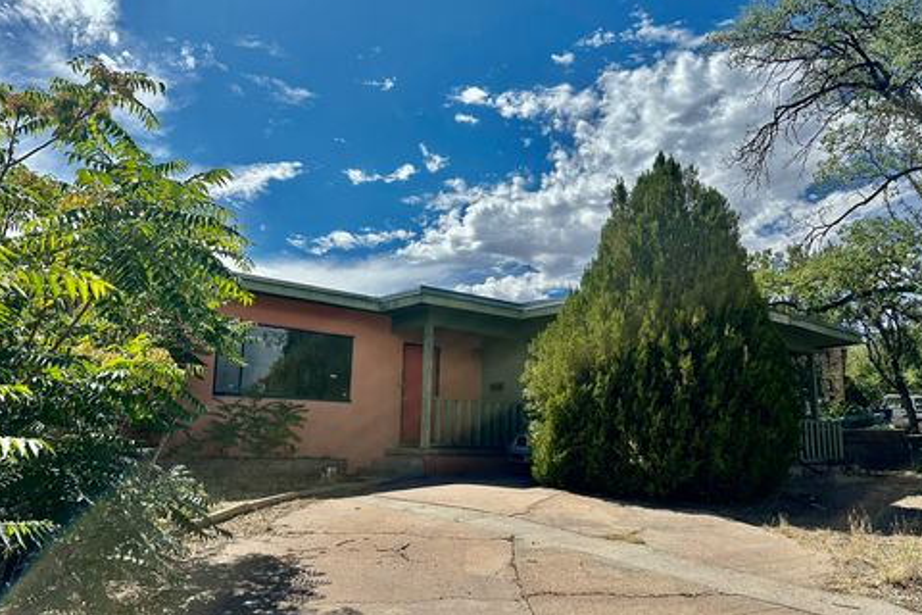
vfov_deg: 49.5
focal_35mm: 26
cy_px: 330
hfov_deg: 69.4
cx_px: 473
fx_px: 666
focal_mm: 6.86
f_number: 1.78
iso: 80
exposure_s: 1/7042
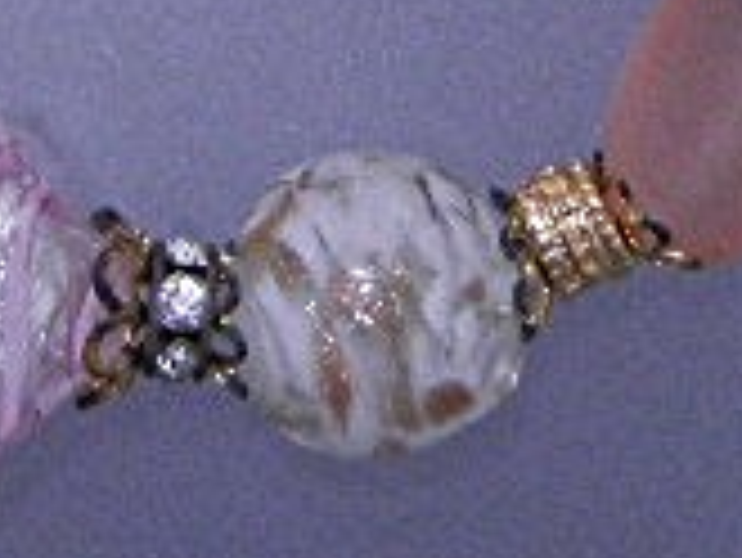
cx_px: 193
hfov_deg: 13.0
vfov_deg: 9.4
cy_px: -418
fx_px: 3239
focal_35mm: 151
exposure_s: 1/30
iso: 800
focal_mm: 7.1
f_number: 7.4
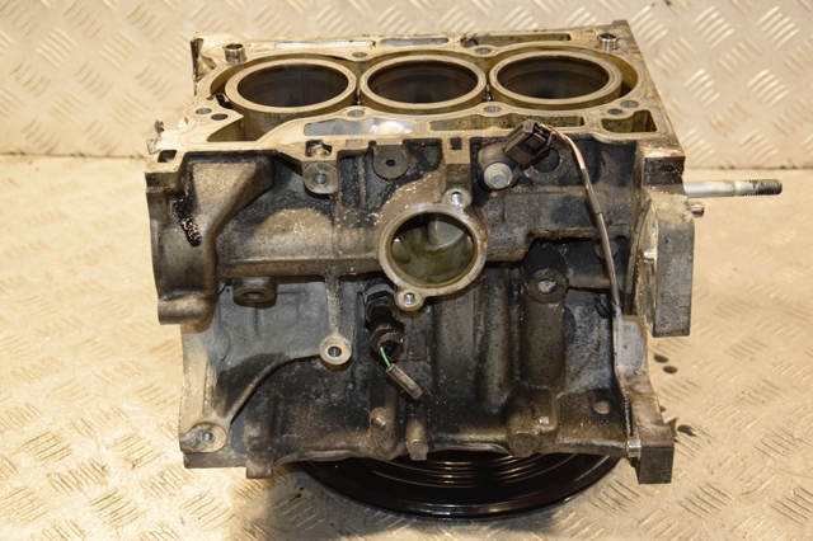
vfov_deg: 23.8
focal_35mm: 57
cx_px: 406
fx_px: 1287
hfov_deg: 35.1
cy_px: 270
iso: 800
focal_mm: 38
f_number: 5
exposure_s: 1/100
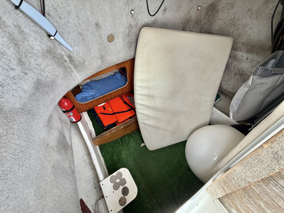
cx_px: 142
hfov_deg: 102.1
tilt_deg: -45.5
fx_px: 115
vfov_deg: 85.7
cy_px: 106
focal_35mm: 14
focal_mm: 2.22
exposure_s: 1/121
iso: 100
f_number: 2.2
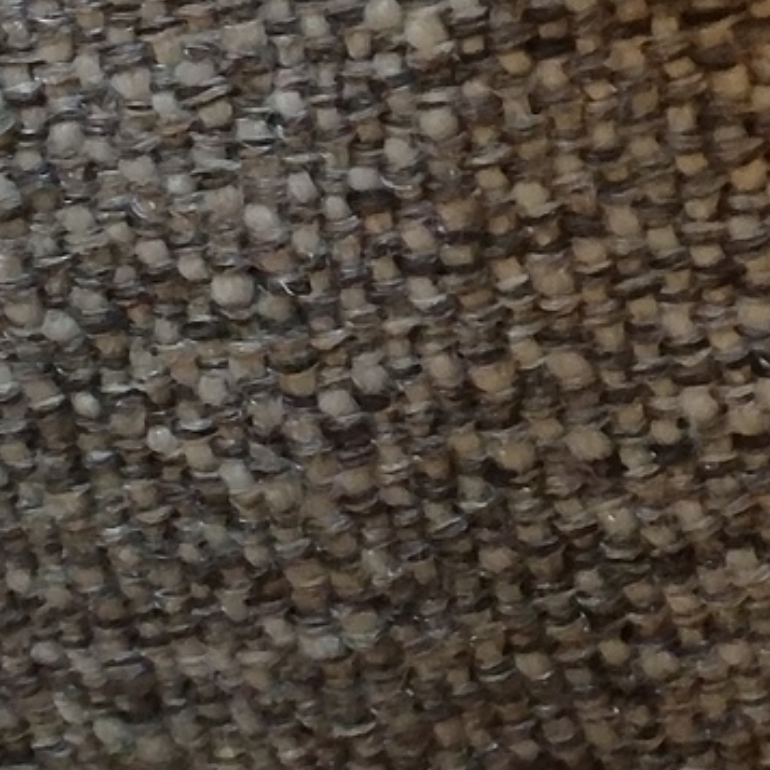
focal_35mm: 114
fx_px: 2869
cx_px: 822
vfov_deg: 12.5
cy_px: -989
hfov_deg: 14.9
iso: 400
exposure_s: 1/25
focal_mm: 4.73
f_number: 2.2
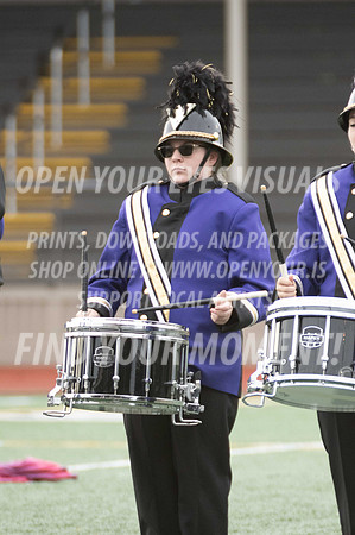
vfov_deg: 3.6
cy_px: 268
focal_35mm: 570
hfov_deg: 2.4
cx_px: 178
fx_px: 8450
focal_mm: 380
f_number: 5.6
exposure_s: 1/1600
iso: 2500
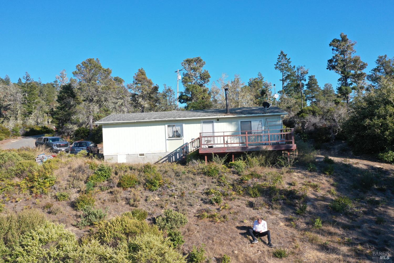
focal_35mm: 28
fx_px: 306
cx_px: 197
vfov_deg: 46.4
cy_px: 132
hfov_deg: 65.5
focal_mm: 10.26
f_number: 5.6
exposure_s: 1/320
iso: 100
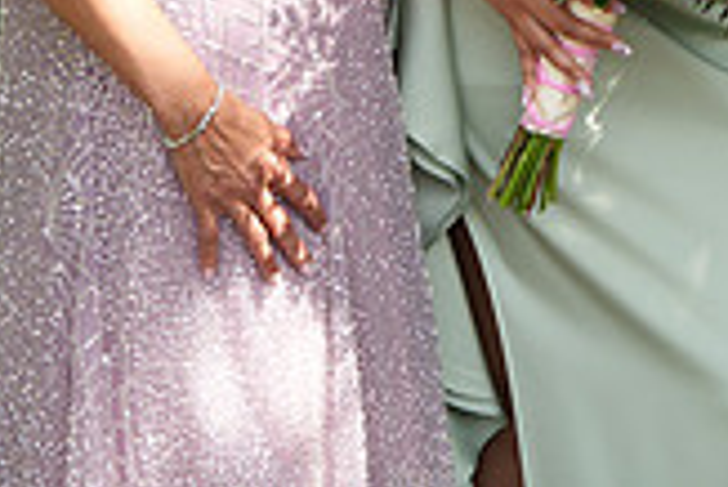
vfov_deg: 7.5
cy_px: -373
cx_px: 907
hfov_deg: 11.3
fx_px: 3603
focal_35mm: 178
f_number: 4
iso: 125
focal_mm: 50
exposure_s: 1/250
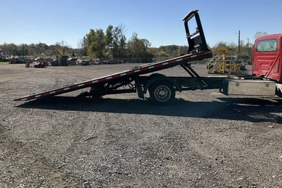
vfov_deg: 42.2
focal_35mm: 31
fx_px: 243
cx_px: 141
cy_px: 81
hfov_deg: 60.3
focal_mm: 3
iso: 25
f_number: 1.8
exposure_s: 1/2320
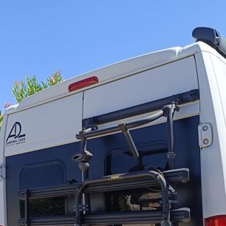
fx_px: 355
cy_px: 220
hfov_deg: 35.4
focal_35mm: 48
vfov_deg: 32.8
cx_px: 111
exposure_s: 1/928
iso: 54
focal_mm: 4.94
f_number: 1.5
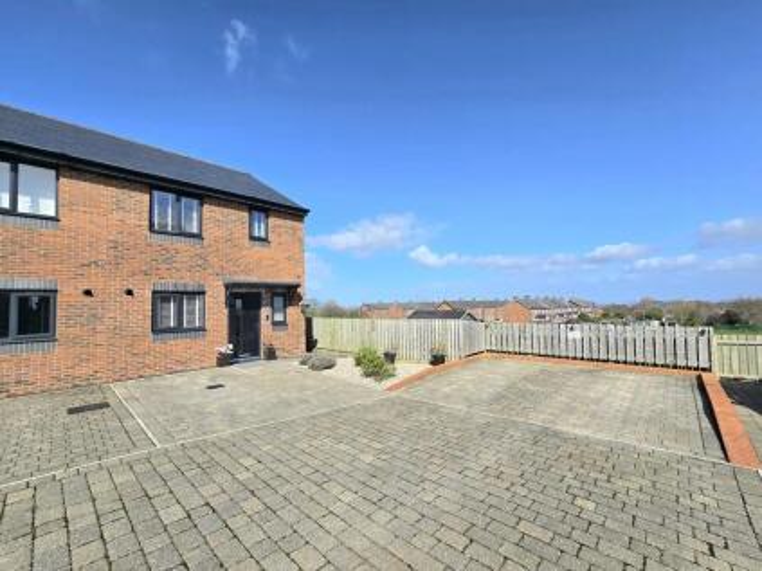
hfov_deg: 106.2
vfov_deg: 89.9
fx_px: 286
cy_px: 286
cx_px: 381
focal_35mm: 13
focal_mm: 2.2
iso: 50
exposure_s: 1/3333
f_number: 2.2
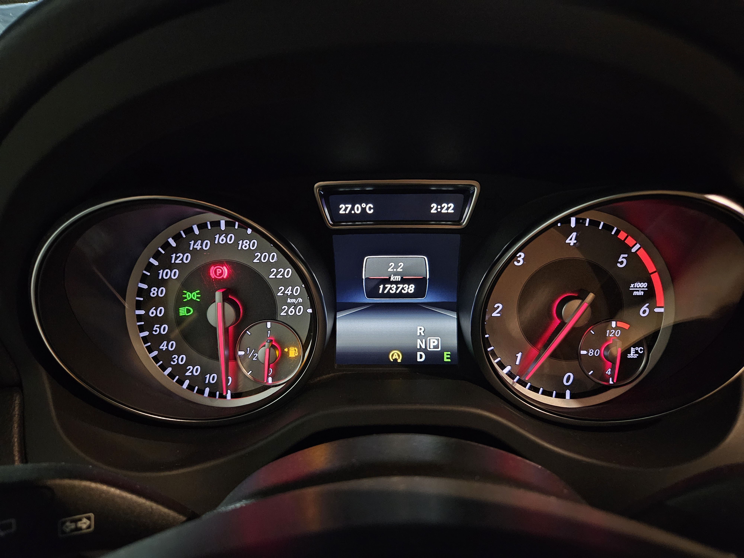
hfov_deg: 73.9
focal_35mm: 23
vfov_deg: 58.9
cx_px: 372
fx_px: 494
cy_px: 279
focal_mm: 5.4
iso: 1250
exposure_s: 1/21.4
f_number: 1.8
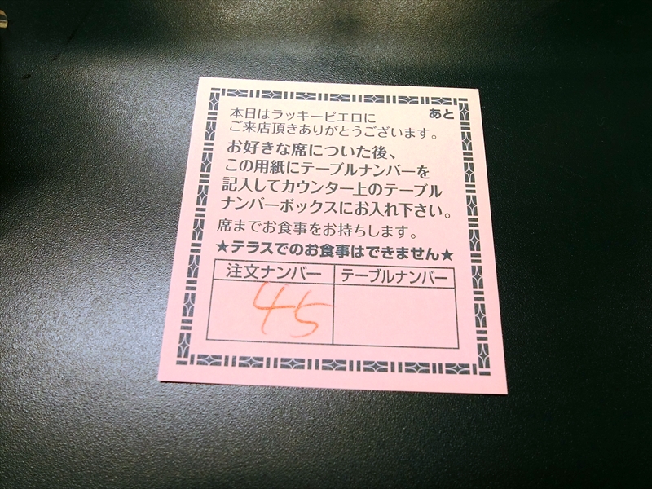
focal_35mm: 30
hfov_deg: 60.0
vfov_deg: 46.8
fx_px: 565
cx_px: 326
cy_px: 244
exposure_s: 1/125
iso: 320
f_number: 3.3
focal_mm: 6.4
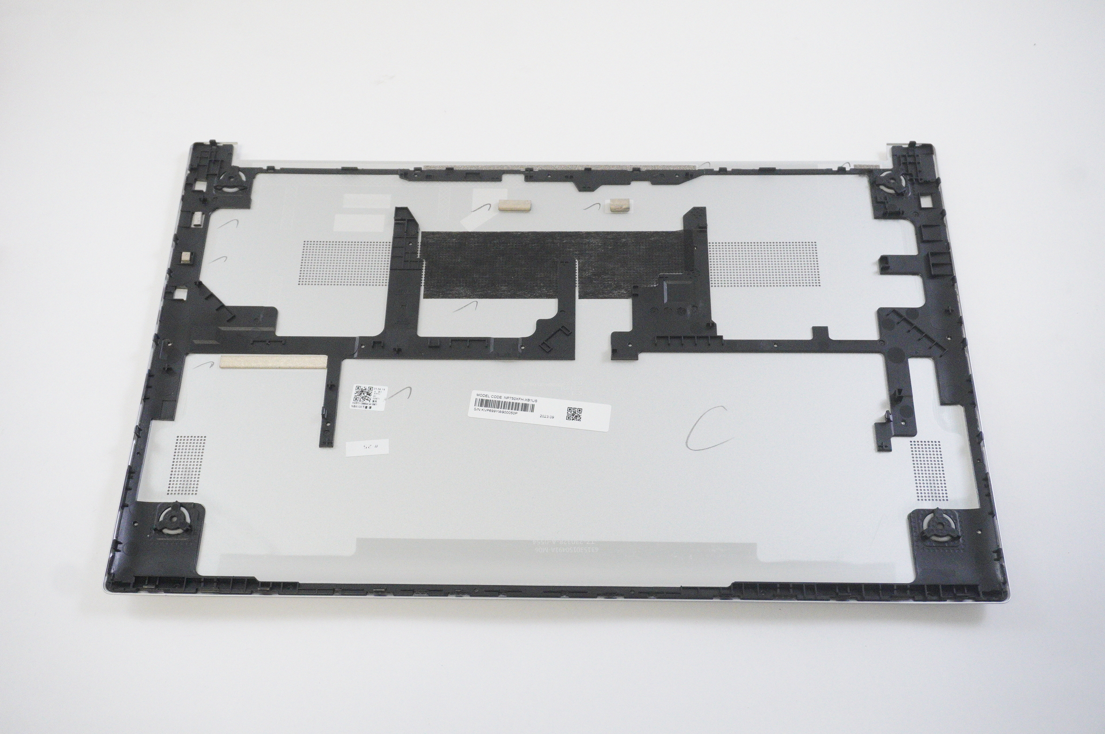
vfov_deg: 34.1
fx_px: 1196
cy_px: 367
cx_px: 552
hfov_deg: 49.6
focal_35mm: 39
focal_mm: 26
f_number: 5.6
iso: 5000
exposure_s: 1/250
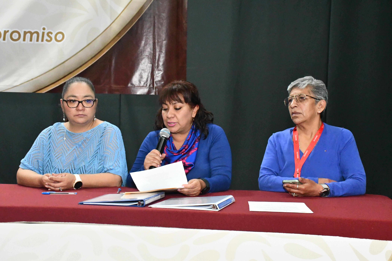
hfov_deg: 38.9
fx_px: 555
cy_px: 130
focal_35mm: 51
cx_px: 196
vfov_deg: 26.5
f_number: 9
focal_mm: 34
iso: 12800
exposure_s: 1/100
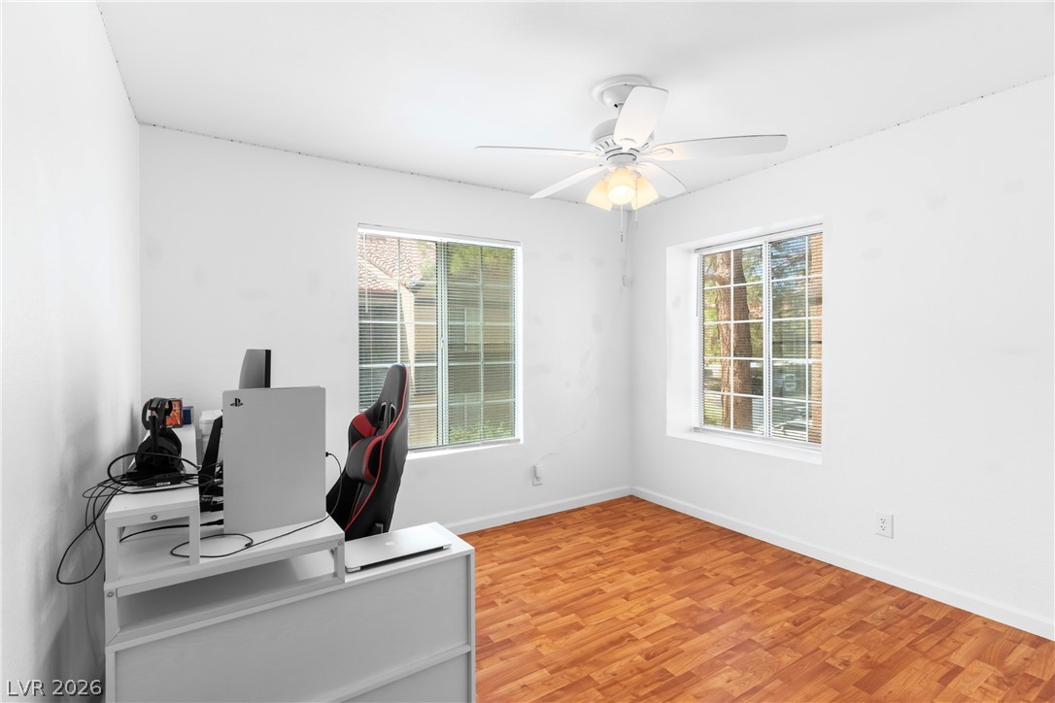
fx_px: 498
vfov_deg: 70.4
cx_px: 528
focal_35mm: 17
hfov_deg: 93.3
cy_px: 352
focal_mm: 17
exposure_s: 1/8
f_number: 8
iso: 400
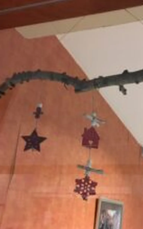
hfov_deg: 29.8
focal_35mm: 42
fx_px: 262
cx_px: 114
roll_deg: -2.2
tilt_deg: +22.3
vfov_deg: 47.2
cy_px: 116
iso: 200
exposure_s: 1/17
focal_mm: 4.15
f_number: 2.2
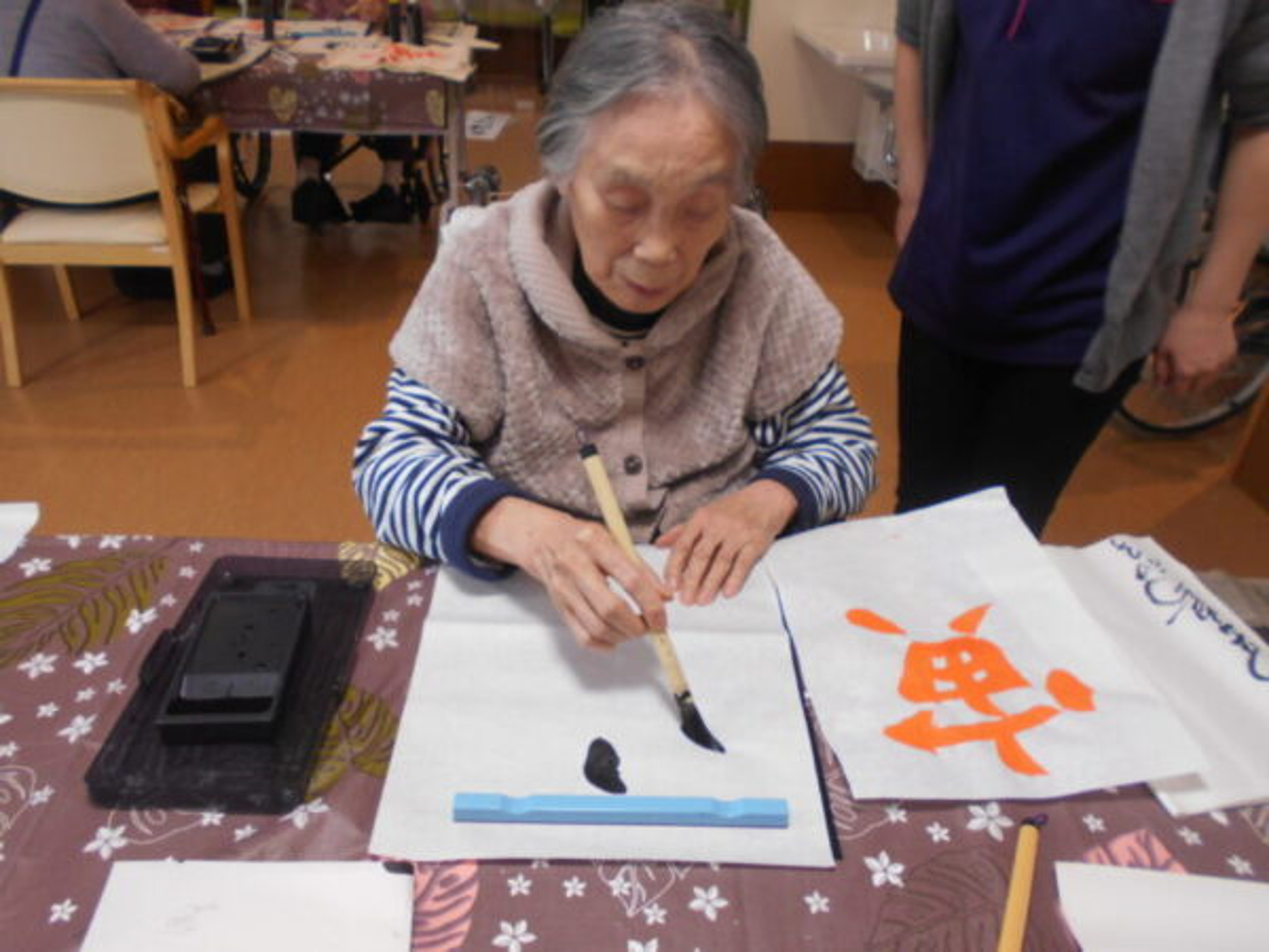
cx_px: 634
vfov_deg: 53.1
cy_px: 476
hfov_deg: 67.3
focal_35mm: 26
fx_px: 953
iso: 160
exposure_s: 1/30
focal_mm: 4.6
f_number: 3.2
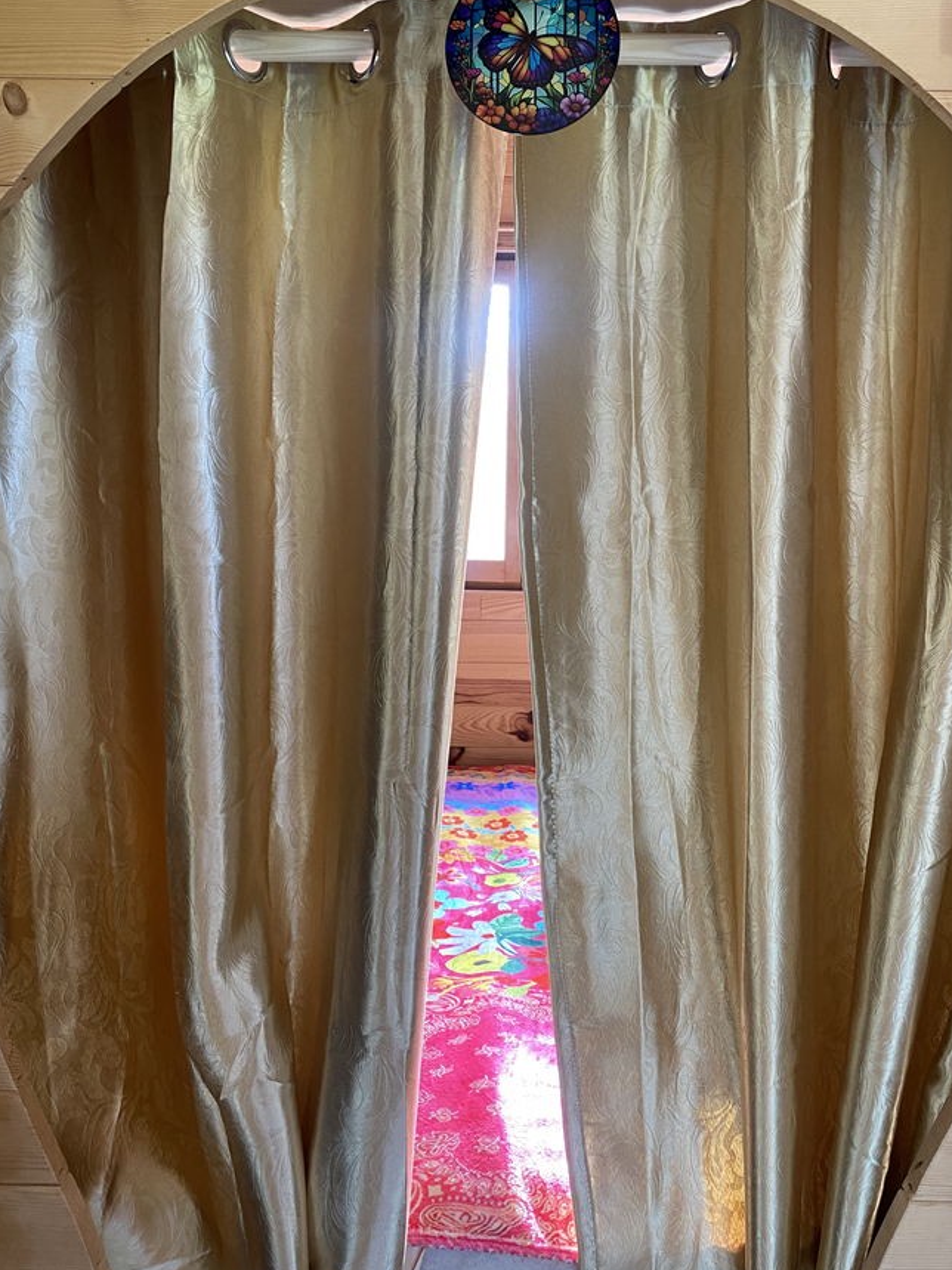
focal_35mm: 31
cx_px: 516
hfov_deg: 45.4
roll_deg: -1.8
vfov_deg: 58.3
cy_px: 577
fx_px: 1137
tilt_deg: -4.6
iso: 250
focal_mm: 4.25
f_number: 1.8
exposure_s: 1/60
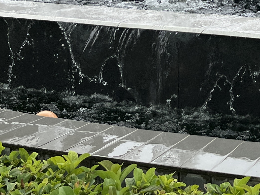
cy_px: -109
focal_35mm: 100
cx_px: 255
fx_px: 751
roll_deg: -0.3
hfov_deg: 19.1
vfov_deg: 13.8
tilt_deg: +1.3
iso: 50
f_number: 1.6
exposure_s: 1/3521
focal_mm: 5.1
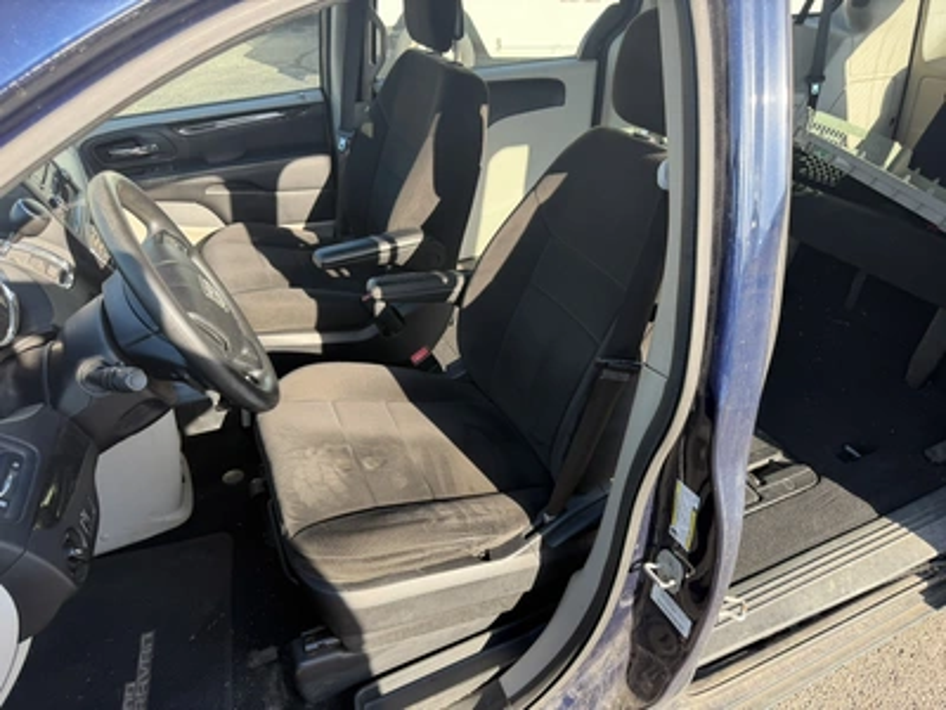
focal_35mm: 24
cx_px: 473
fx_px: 656
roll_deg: -2.3
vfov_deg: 56.8
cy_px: 355
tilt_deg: -27.8
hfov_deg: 71.6
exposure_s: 1/543
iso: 100
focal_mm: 6.76
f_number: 1.78
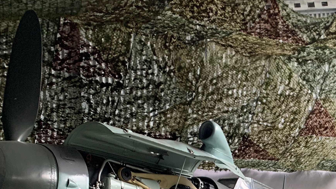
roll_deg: +0.7
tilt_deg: -3.0
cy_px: 251
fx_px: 588
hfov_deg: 30.2
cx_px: 316
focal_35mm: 66
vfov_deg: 17.1
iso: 100
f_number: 1.8
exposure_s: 1/76
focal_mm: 4.25
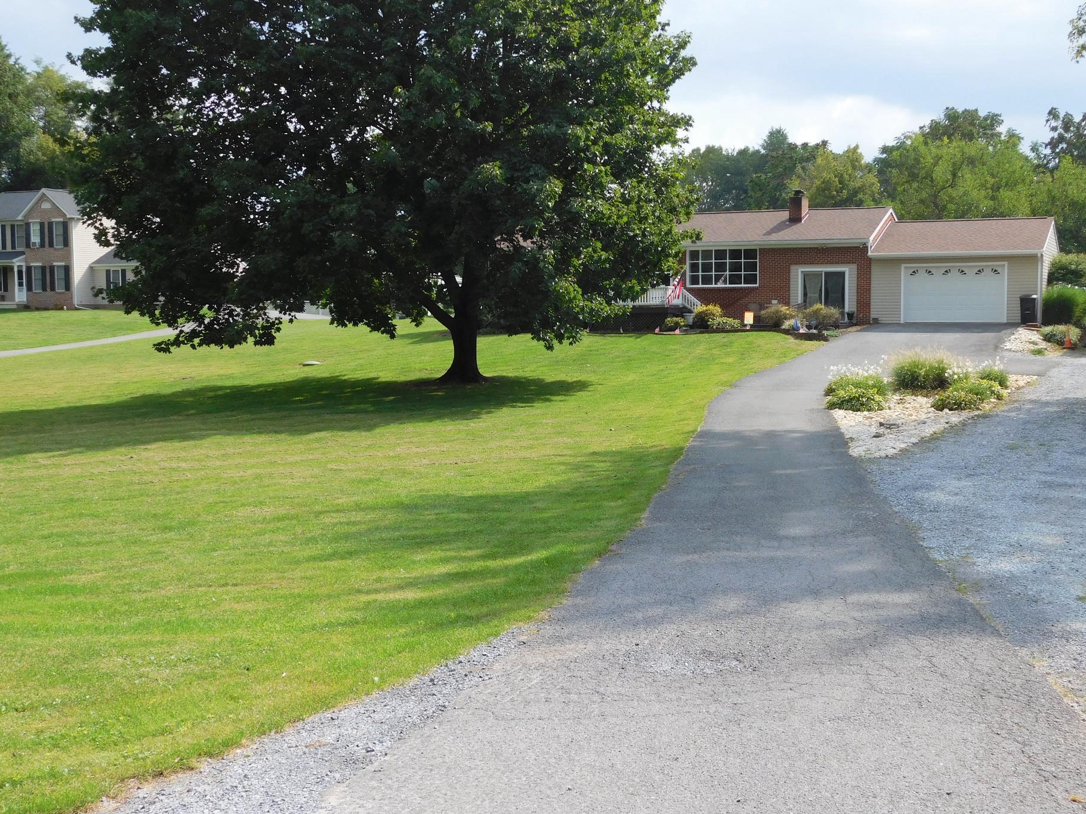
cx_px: 577
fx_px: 1412
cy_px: 414
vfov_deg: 32.2
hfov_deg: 42.1
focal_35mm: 45
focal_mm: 7.1
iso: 125
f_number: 3.6
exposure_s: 1/800
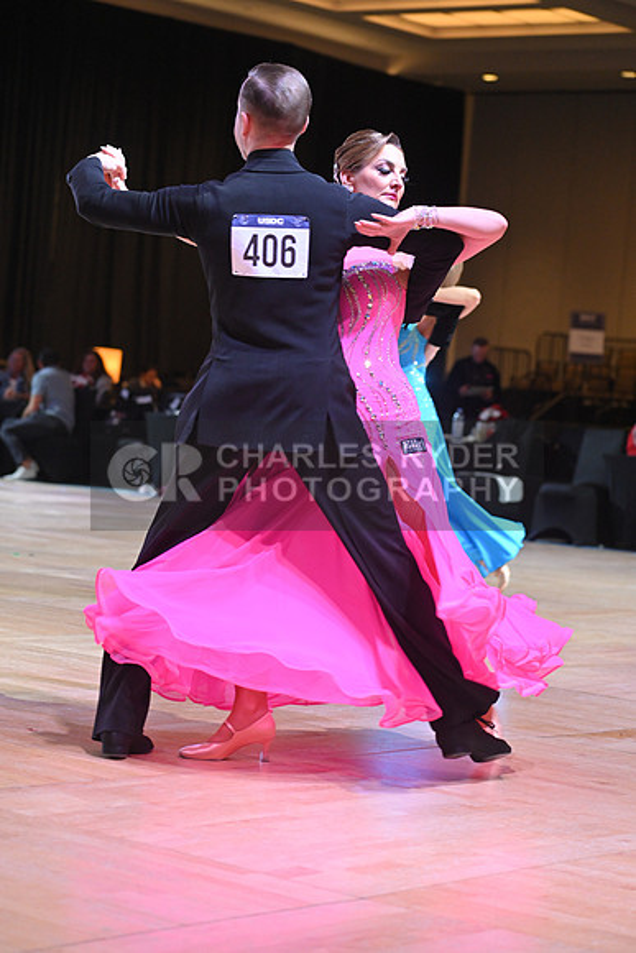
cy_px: 476
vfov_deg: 22.1
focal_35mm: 92
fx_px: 2436
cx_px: 318
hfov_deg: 14.9
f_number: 4
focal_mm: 92
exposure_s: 1/250
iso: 2000
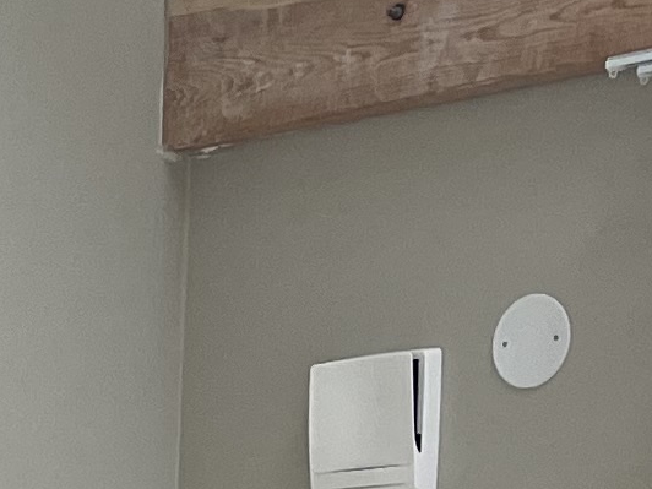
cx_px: -699
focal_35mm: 197
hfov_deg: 9.3
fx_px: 3711
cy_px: 1208
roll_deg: -1.5
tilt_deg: -6.0
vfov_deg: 7.1
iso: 125
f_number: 1.6
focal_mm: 5.1
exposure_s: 1/121
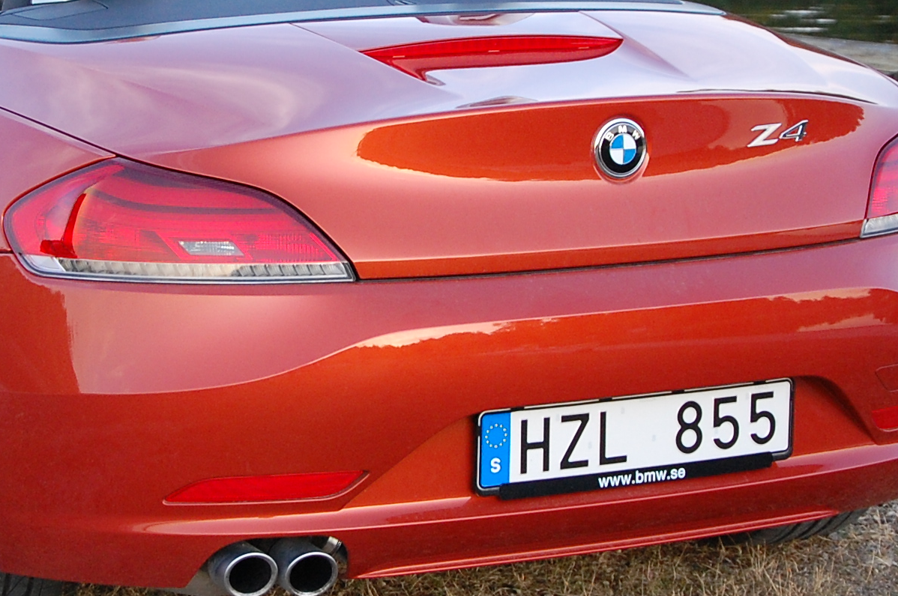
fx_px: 2816
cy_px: 162
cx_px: 290
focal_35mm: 113
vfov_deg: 12.1
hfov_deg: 18.1
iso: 800
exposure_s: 1/250
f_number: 4.2
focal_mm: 30
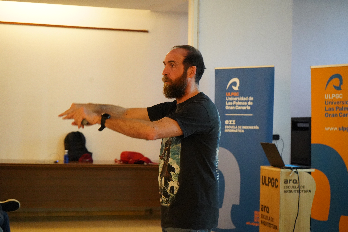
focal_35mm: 70
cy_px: 116
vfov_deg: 19.5
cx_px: 174
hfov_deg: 28.8
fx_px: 677
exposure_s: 1/125
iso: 12800
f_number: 5.6
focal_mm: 70
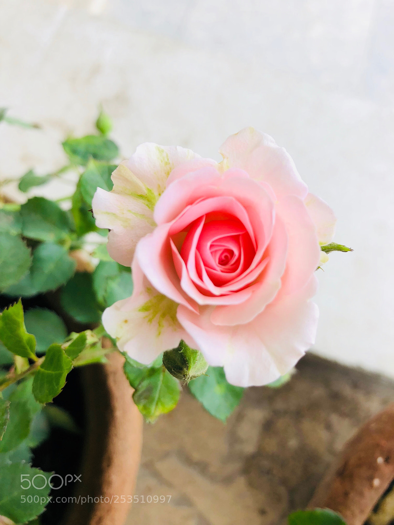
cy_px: 262
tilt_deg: -71.8
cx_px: 197
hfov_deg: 49.7
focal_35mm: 28
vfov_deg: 63.4
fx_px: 425
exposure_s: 1/120
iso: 25
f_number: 1.8
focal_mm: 3.99
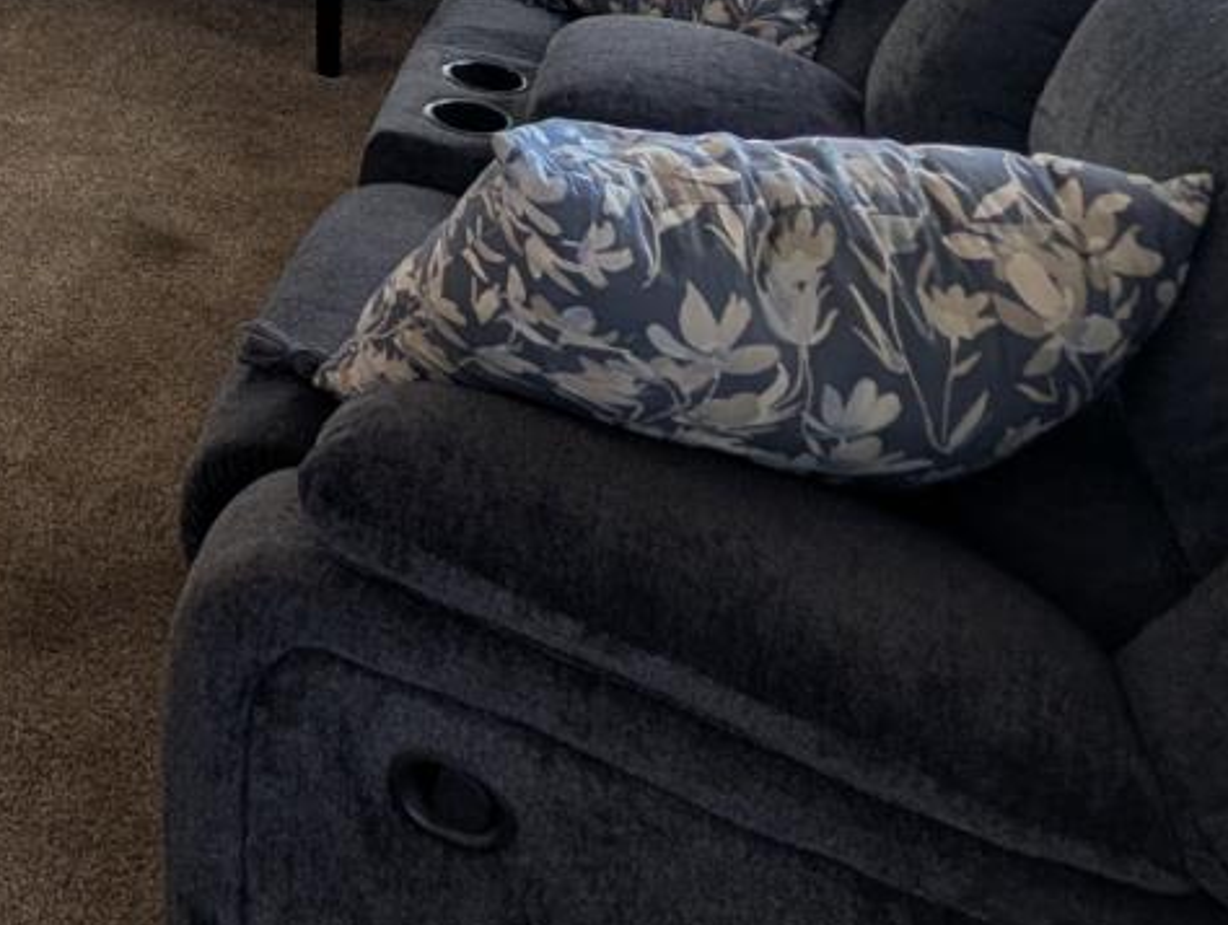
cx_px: -122
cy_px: -416
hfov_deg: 39.8
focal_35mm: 38
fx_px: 1350
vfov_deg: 27.7
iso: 56
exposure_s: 1/168
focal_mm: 2.02
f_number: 1.7
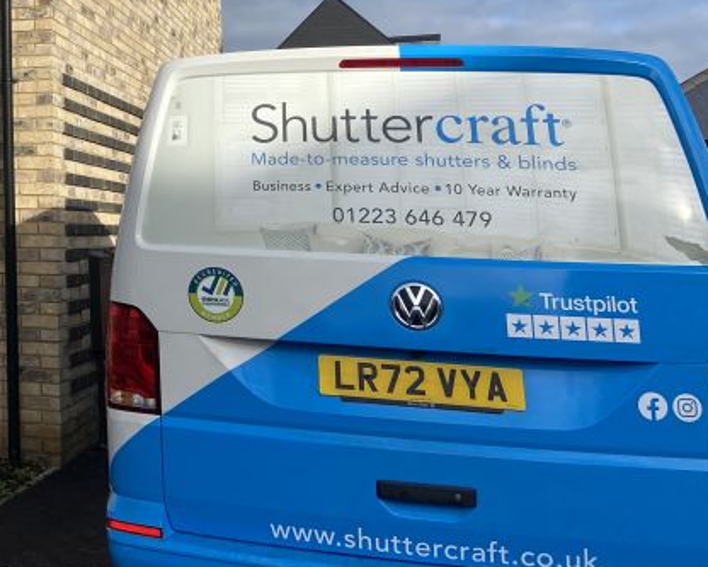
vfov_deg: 23.9
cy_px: 2
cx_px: -134
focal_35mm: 61
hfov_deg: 27.4
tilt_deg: +9.3
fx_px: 1278
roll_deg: -0.2
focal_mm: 4.25
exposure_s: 1/3205
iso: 32
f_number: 1.8
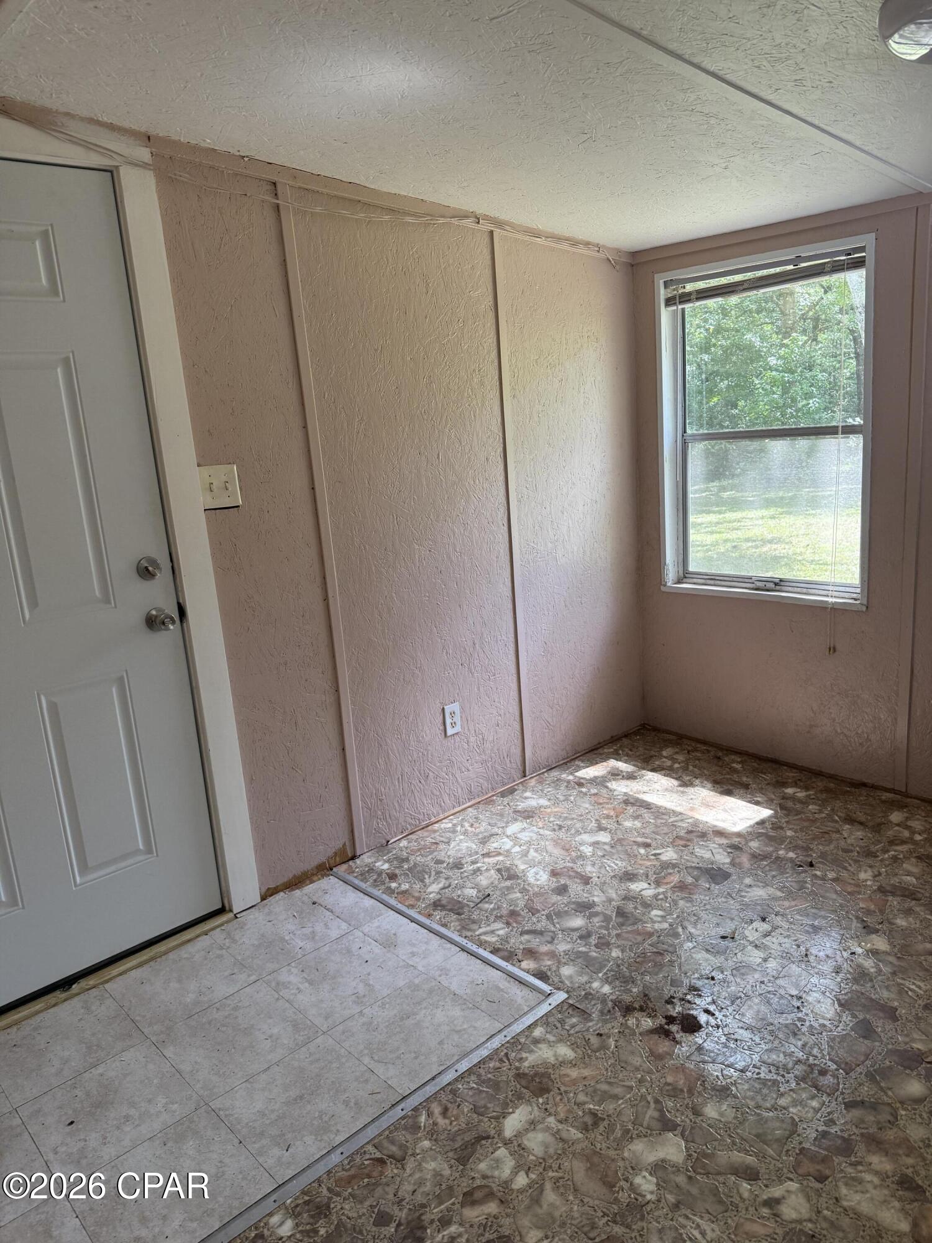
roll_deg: +4.5
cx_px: 466
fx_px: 862
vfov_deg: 71.6
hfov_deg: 56.8
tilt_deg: -13.4
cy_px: 622
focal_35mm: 24
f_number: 1.78
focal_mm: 6.76
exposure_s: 1/236
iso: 160
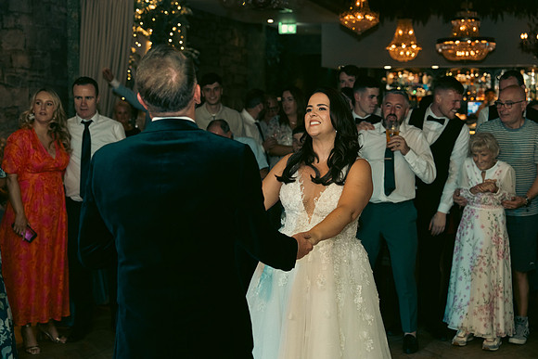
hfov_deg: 37.5
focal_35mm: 53
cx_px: 269
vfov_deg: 25.5
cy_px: 180
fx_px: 792
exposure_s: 1/160
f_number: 3.5
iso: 2500
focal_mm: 53
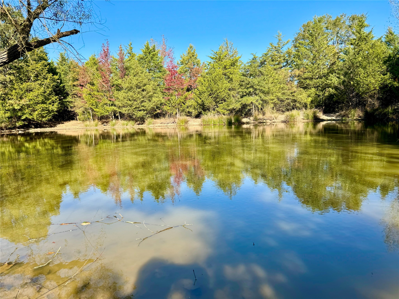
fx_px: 277
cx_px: 200
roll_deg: +2.8
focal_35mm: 24
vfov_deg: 56.8
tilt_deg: -6.7
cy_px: 150
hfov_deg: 71.6
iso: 80
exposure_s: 1/1818
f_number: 1.78
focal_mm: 6.76
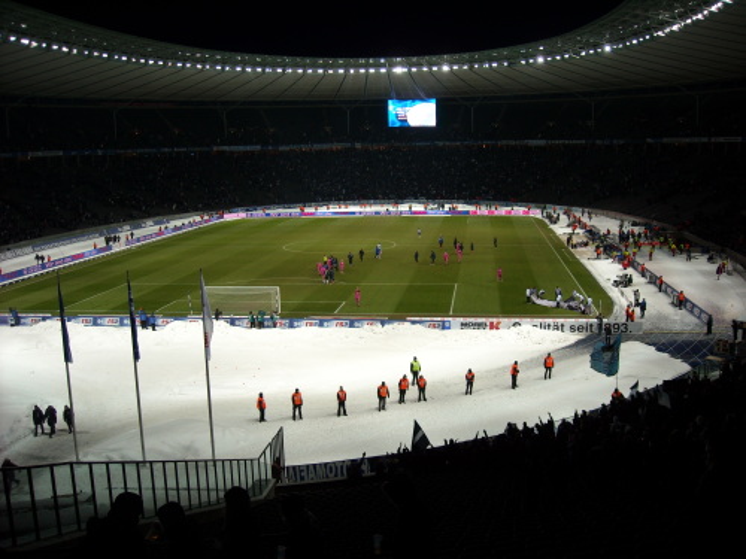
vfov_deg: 40.7
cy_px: 280
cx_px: 373
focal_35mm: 35
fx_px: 754
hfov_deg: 52.6
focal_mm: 5.7
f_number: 2.8
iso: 67
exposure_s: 1/60
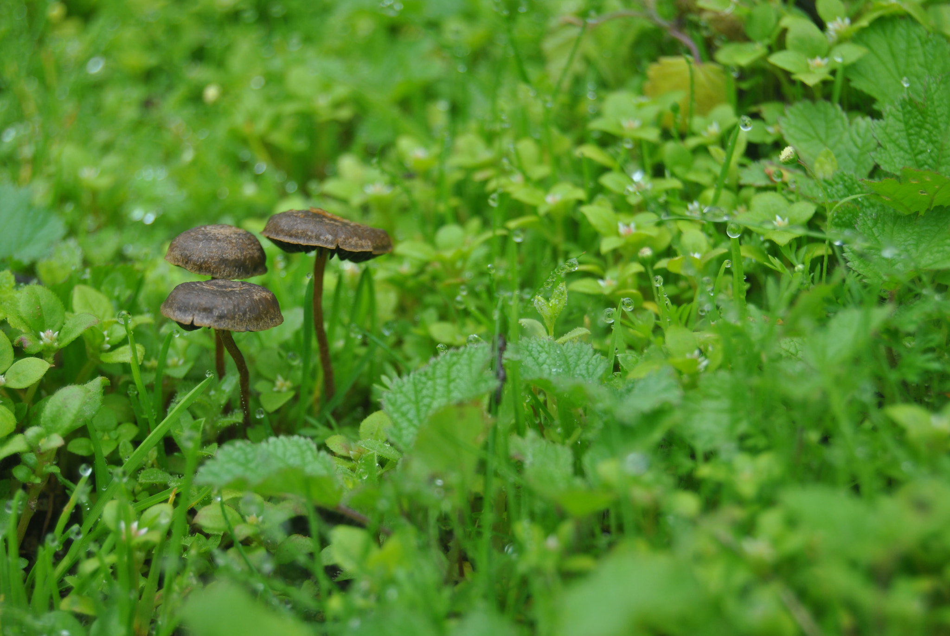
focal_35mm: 82
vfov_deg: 16.6
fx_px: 2180
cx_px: 475
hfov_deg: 24.6
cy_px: 318
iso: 100
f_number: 5.6
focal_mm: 55
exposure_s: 1/125
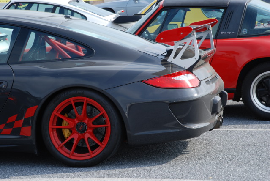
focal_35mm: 142
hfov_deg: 14.4
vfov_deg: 9.7
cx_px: 135
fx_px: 1070
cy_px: 90
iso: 100
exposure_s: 1/60
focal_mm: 95
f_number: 13
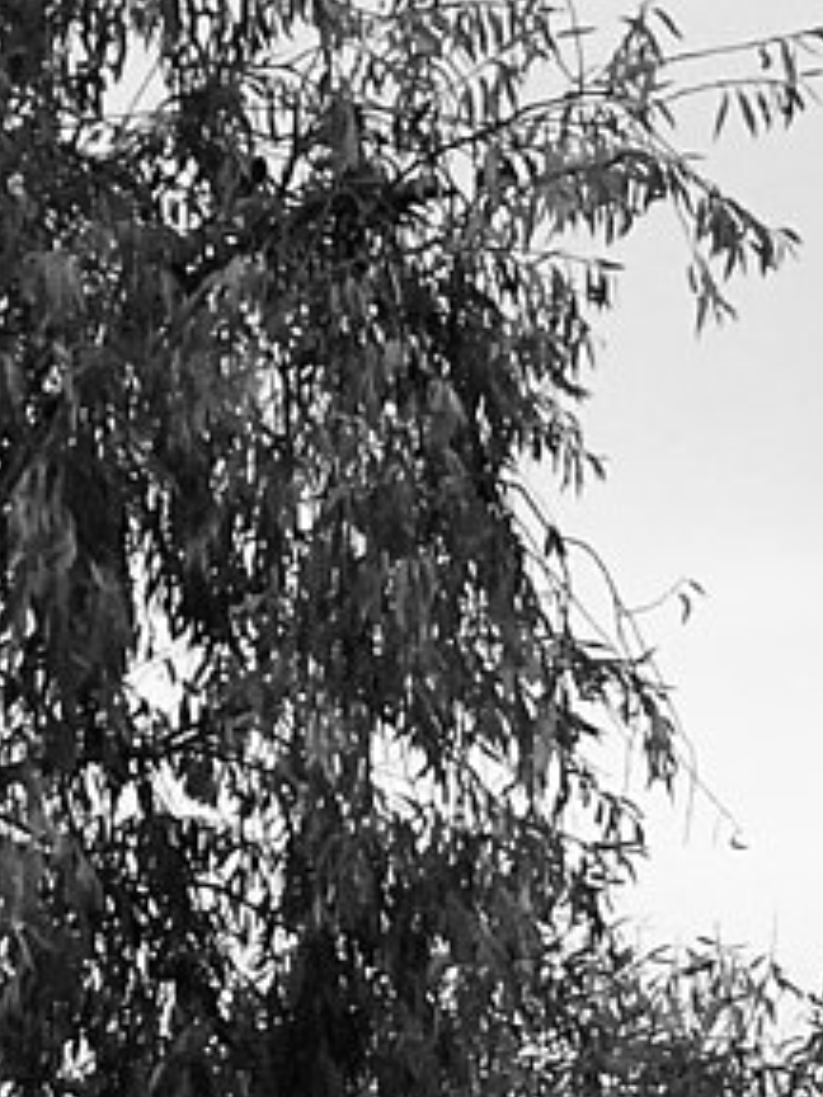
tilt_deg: +22.7
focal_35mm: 161
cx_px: -627
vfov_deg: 12.3
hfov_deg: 8.9
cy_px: 667
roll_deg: +0.1
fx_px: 5104
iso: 25
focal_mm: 4.15
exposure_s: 1/1221
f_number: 2.2
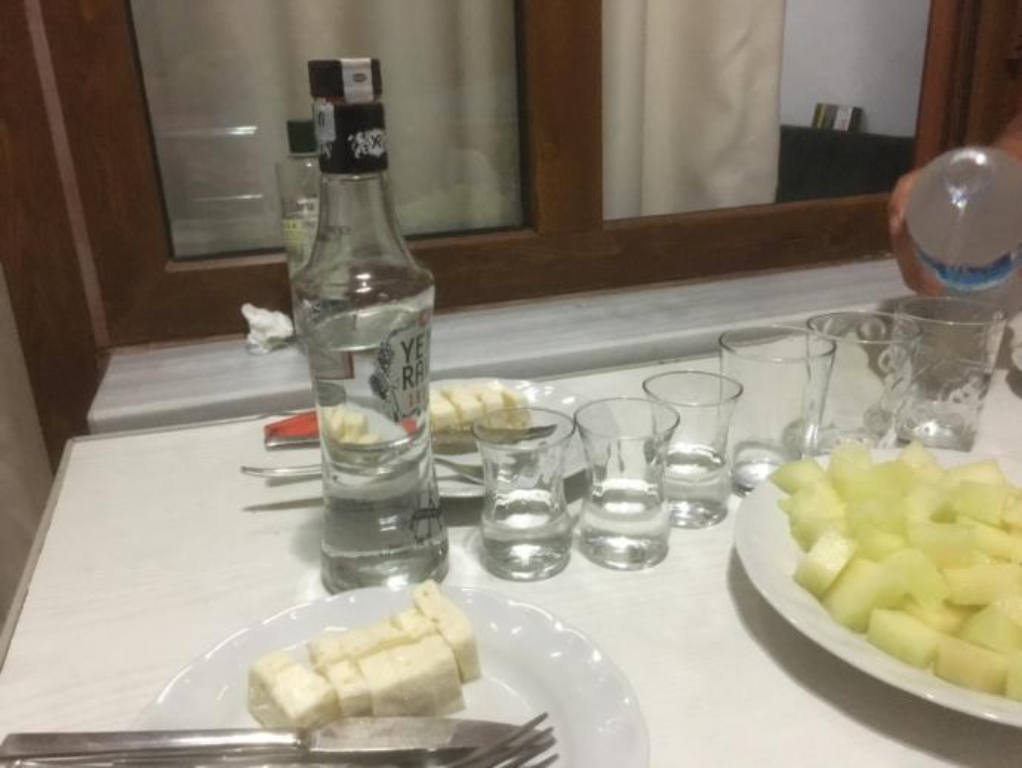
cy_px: 384
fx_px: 856
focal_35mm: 29
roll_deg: +2.2
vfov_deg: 48.3
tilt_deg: -16.9
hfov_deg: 61.6
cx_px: 511
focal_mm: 4.15
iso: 320
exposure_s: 1/17
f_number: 2.2
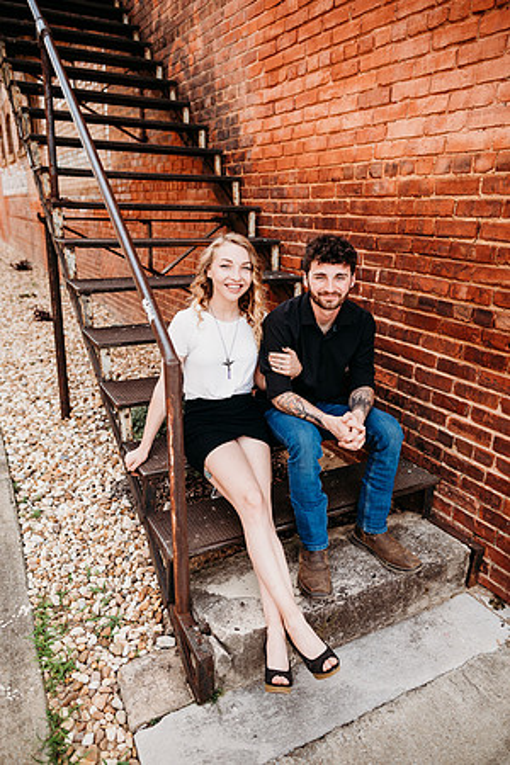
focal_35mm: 24
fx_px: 510
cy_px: 382
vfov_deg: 73.7
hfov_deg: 53.1
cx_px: 255
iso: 100
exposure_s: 1/640
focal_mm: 24
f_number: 2.8
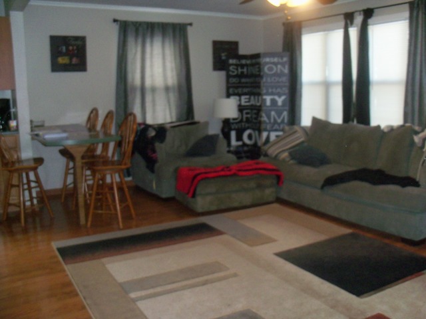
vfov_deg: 40.7
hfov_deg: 52.6
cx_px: 213
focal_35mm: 35
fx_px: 431
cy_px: 160
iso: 250
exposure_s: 1/30
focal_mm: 6.3
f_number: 3
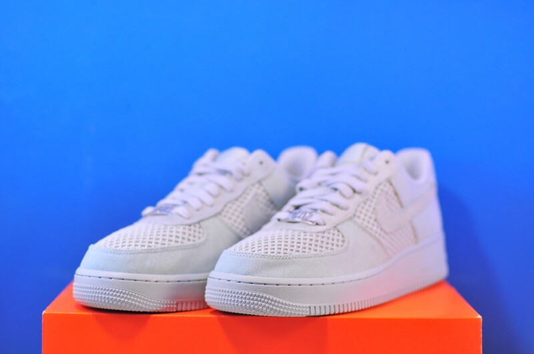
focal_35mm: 75
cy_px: 177
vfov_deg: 18.1
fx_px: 1111
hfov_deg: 27.0
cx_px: 267
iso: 250
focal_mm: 50
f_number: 2
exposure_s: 1/320
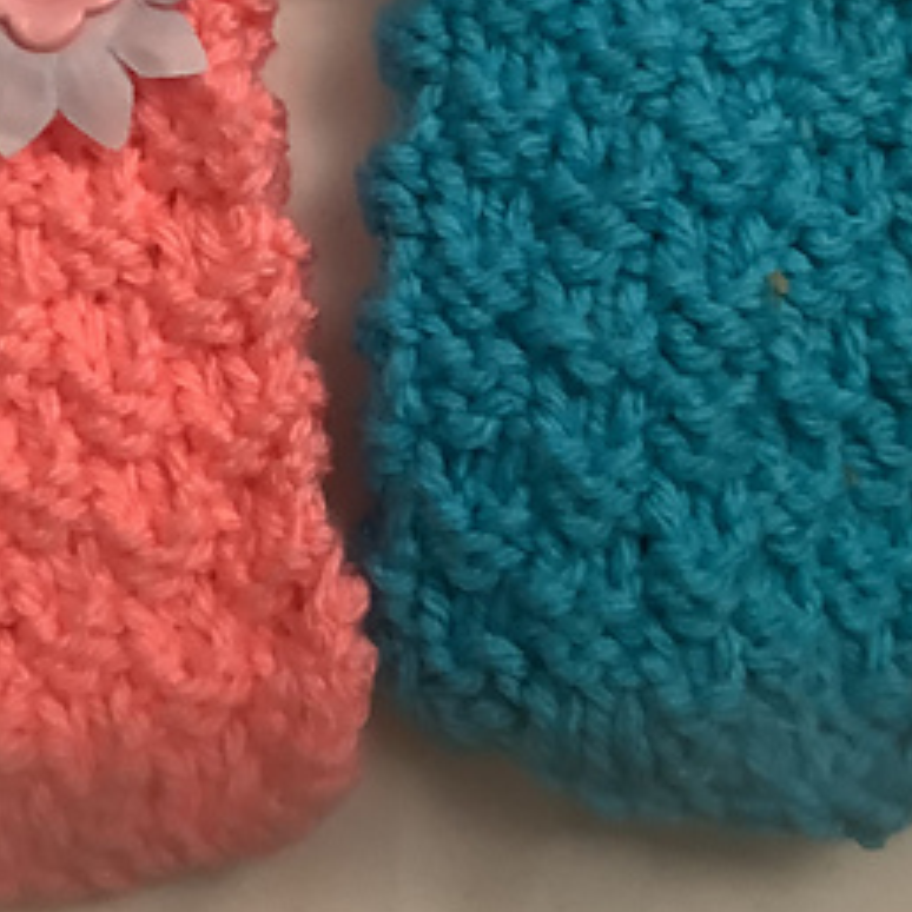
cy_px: 166
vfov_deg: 24.9
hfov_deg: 25.1
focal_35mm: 68
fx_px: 2027
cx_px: 237
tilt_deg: -78.0
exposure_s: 1/33
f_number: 2.4
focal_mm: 3.3
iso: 320
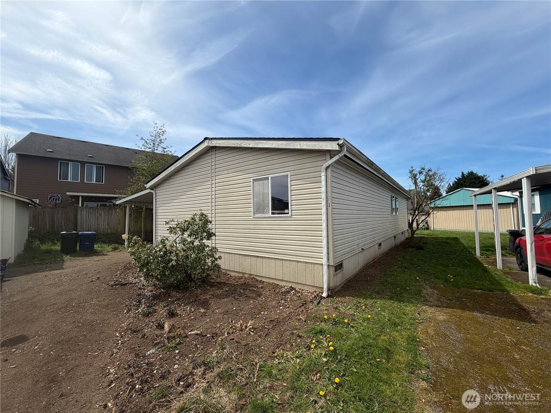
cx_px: 276
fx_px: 223
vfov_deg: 85.7
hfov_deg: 102.1
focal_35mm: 14
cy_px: 206
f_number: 2.2
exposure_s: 1/928
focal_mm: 2.22
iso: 20
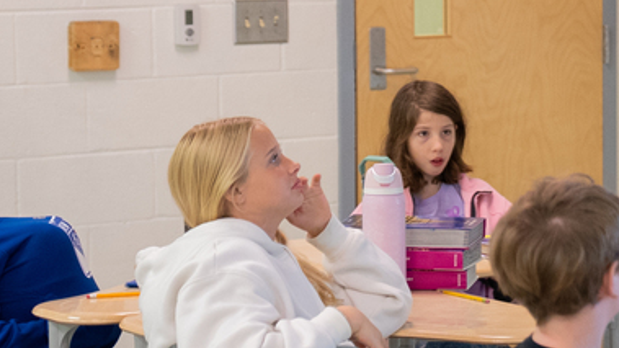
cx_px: 668
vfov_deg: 7.3
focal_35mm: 167
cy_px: 118
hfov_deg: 12.7
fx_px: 2740
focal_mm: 59
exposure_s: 1/125
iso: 3200
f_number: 2.8
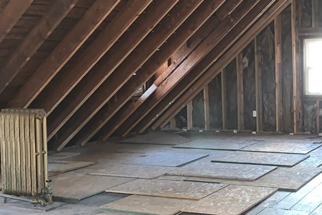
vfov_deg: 23.0
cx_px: 270
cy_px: 104
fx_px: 528
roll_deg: +0.9
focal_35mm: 59
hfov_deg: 32.7
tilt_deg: -3.5
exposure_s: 1/13
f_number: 1.8
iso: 125
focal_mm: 4.25
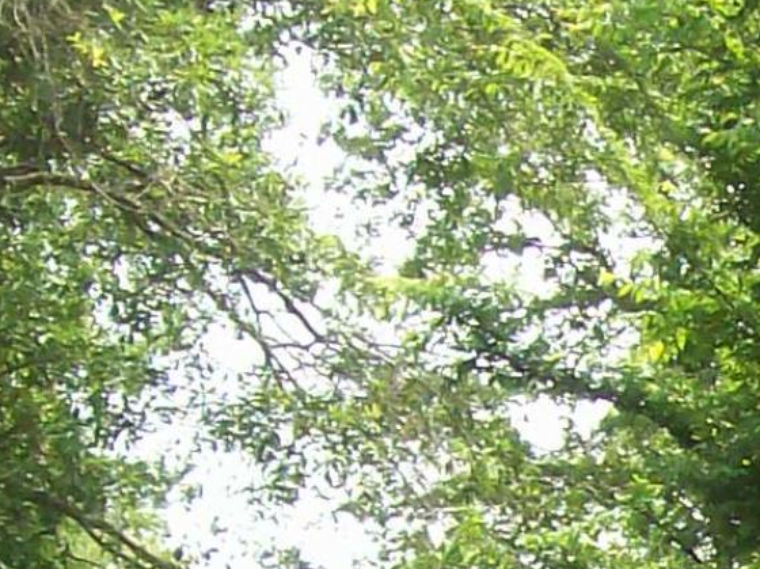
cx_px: 1140
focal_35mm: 193
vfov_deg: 7.5
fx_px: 4234
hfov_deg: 9.9
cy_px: 925
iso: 80
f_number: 2.7
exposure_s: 1/448
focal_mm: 6
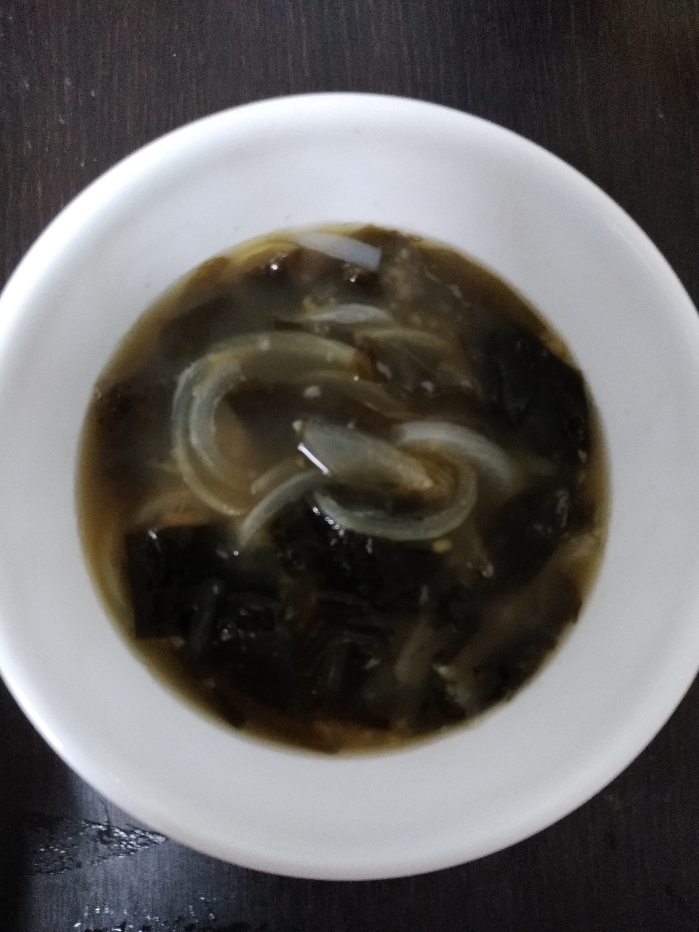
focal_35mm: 23
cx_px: 350
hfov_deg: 58.9
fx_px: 619
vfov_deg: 73.9
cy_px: 466
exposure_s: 1/30
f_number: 1.9
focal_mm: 3.94
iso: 532
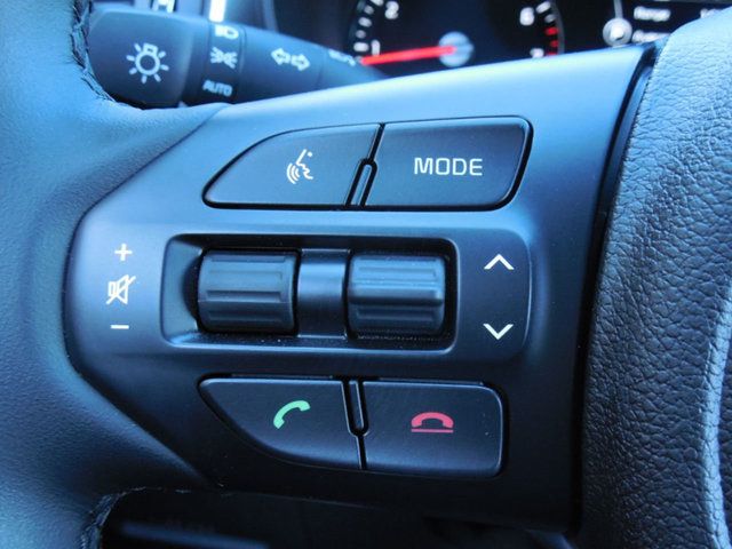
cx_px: 366
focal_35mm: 39
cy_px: 274
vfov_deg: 36.8
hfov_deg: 47.9
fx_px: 825
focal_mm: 7
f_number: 3.8
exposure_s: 1/20
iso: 400
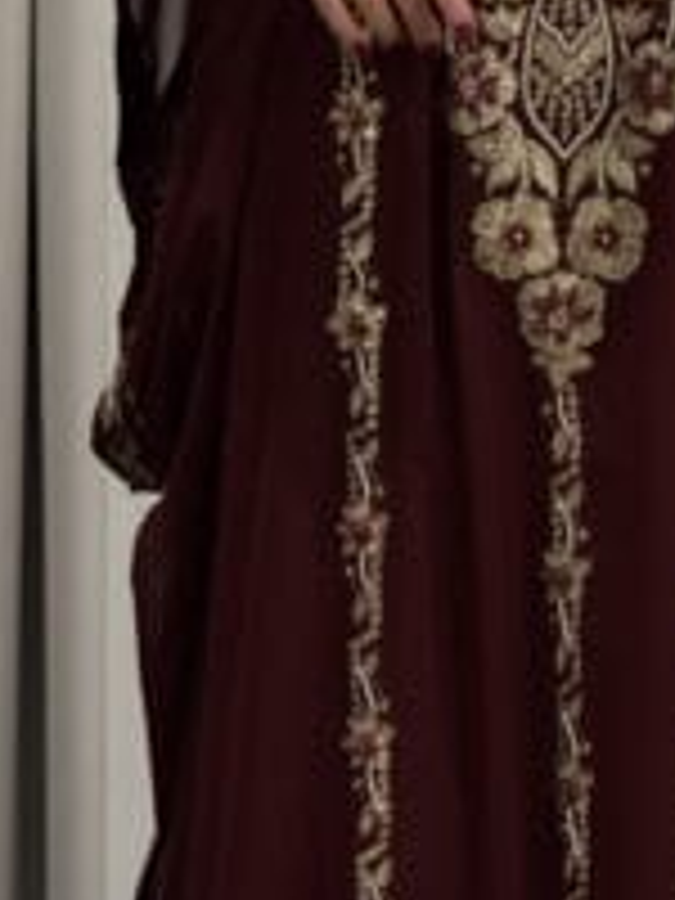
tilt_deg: -20.3
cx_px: 554
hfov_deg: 6.2
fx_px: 6240
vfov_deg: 8.2
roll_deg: -1.5
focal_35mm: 240
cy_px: 22
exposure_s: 1/50
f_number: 2.8
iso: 500
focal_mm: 15.66
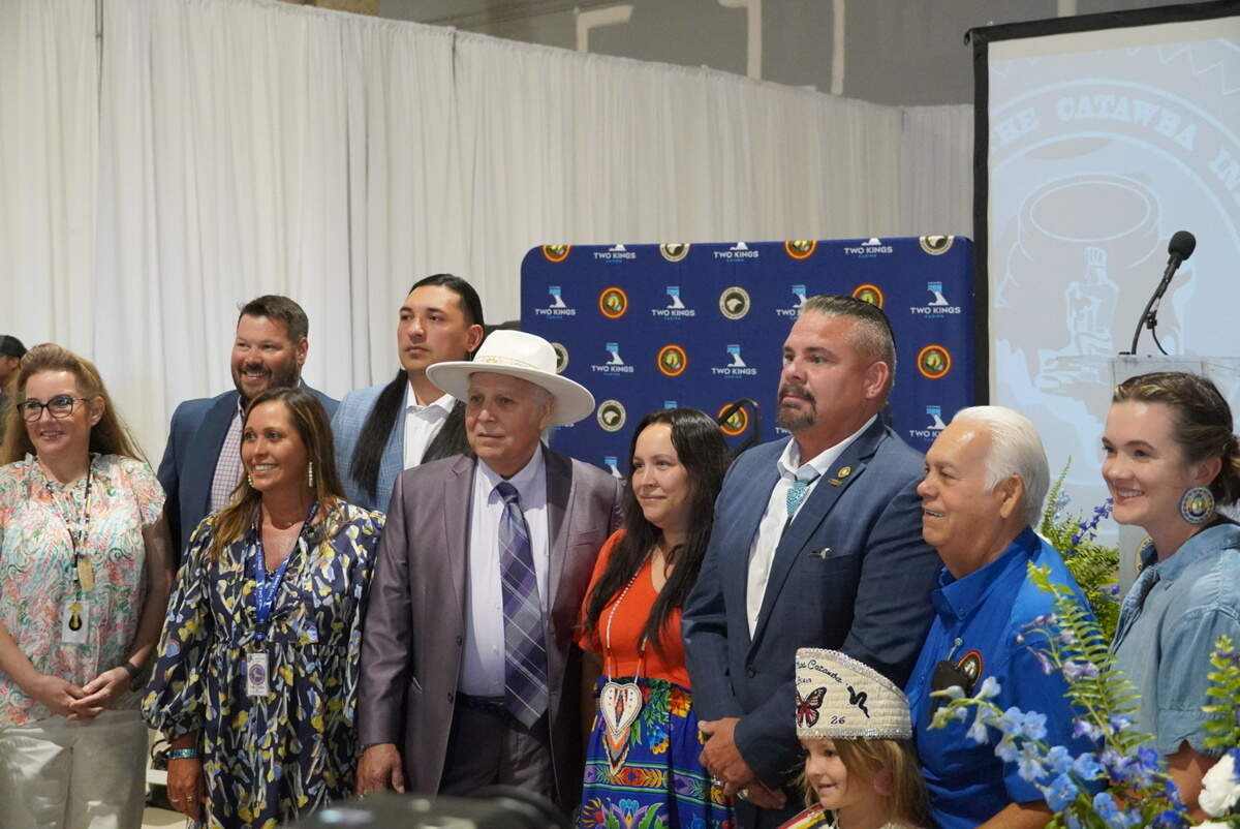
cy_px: 414
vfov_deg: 25.8
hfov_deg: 37.8
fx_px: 1810
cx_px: 620
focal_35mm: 52
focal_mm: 35
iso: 6400
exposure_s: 1/80
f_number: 4.5
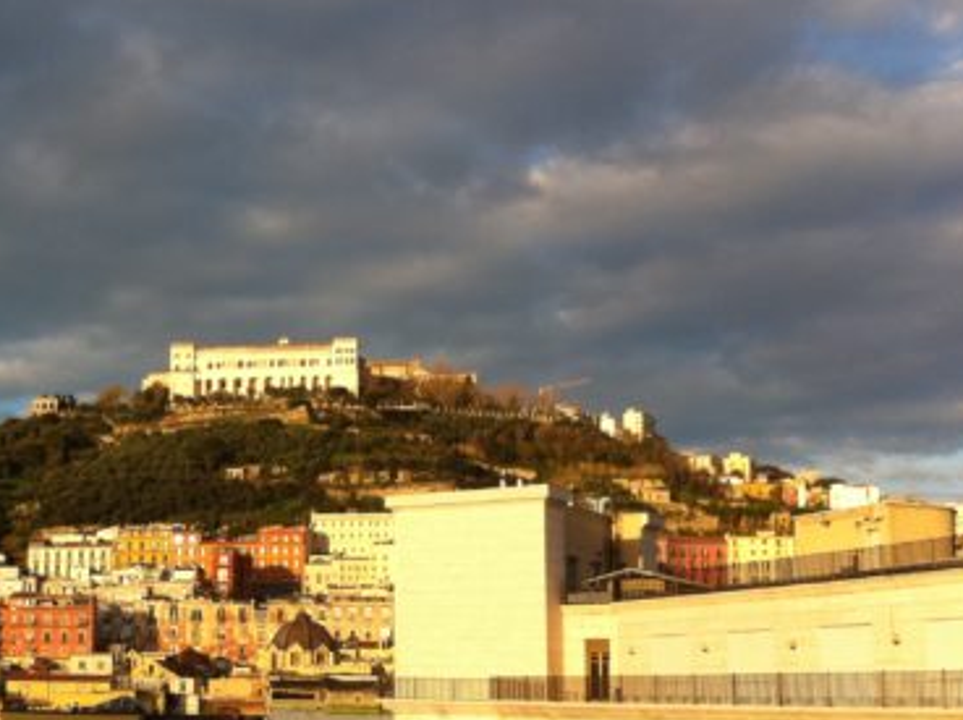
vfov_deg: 25.5
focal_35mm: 57
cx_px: 194
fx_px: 1584
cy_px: 479
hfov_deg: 32.9
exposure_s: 1/702
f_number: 2.8
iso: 80
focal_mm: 3.85
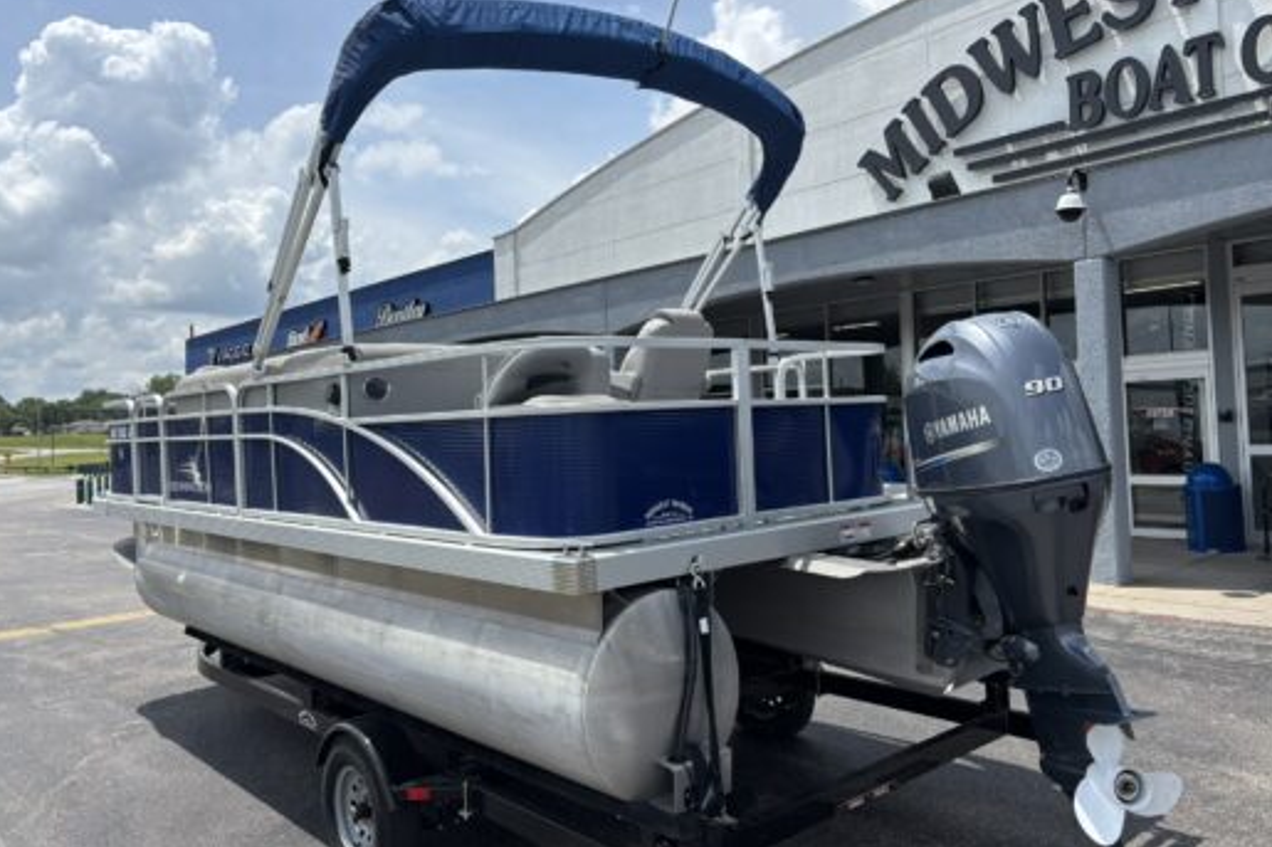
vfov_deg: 46.3
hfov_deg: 65.5
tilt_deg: +3.4
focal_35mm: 28
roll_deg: +2.9
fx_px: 989
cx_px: 646
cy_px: 398
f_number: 1.6
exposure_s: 1/3937
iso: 50
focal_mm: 5.96
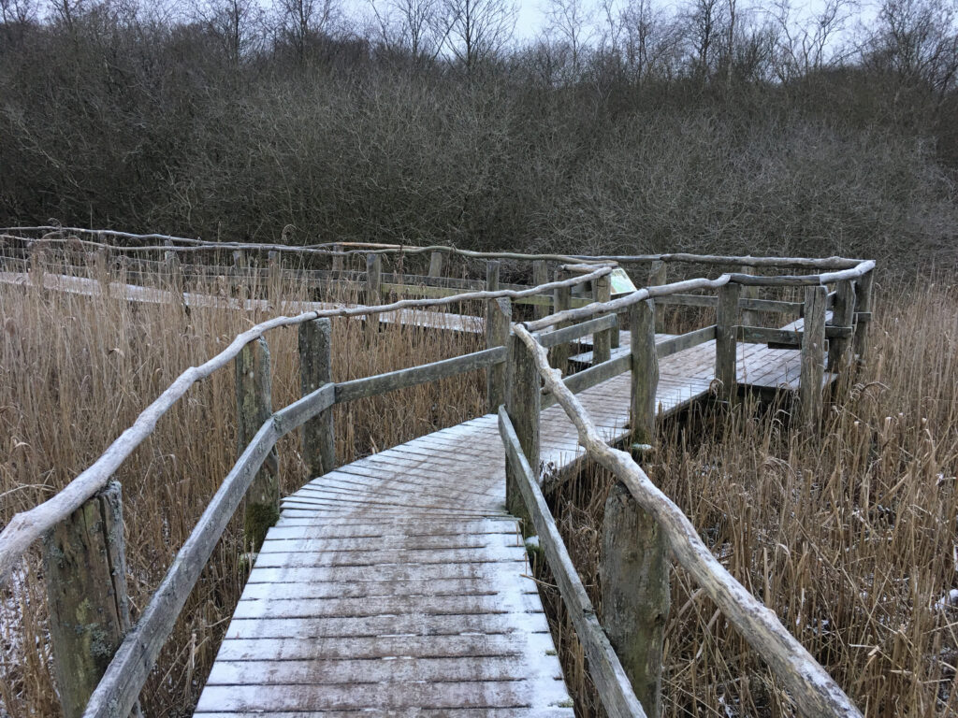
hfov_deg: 61.7
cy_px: 359
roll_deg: -0.5
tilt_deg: -10.1
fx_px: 803
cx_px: 479
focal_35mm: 29
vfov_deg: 48.2
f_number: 2.2
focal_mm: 4.15
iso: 40
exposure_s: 1/17
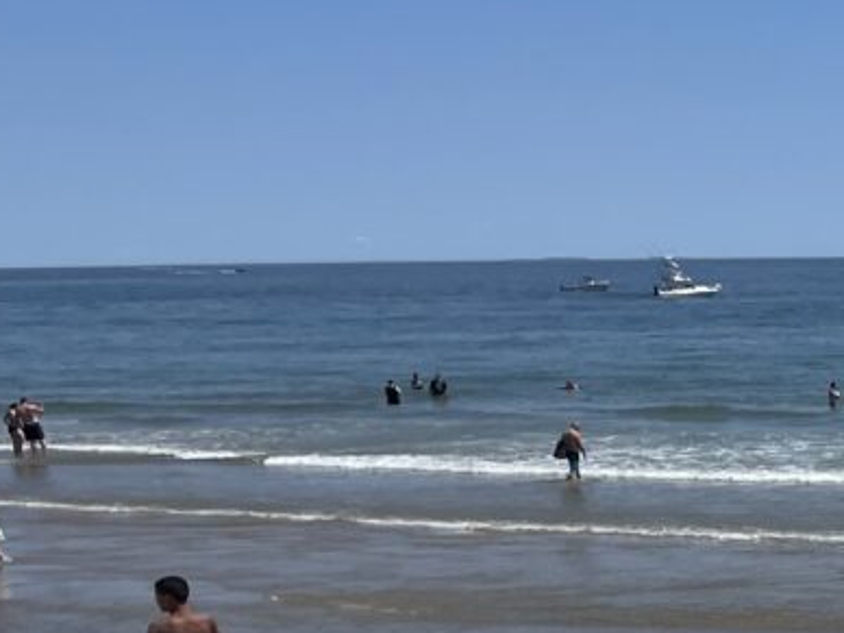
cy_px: 883
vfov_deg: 13.7
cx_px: 1610
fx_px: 2511
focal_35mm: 103
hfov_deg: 15.7
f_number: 1.6
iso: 32
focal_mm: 4.2
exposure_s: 1/6494
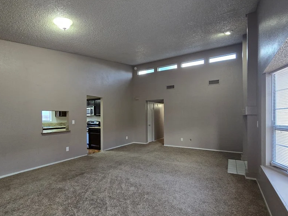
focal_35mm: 17
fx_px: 141
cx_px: 134
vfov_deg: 74.5
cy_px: 119
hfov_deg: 90.9
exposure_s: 1/60
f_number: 2.2
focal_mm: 2.2
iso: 250
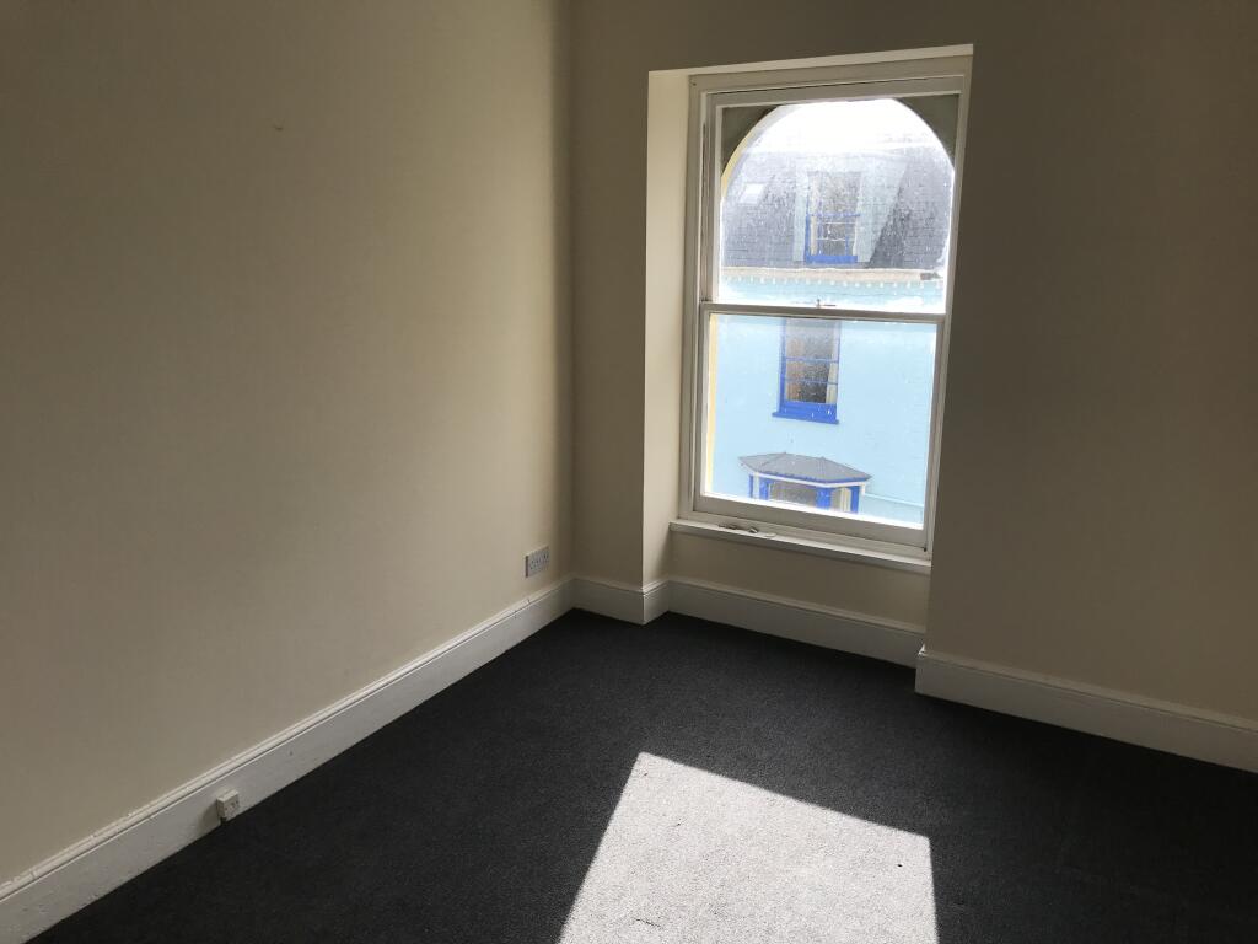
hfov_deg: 63.4
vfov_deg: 49.7
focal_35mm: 28
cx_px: 629
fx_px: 1018
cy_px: 472
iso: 20
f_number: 1.8
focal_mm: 3.99
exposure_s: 1/481
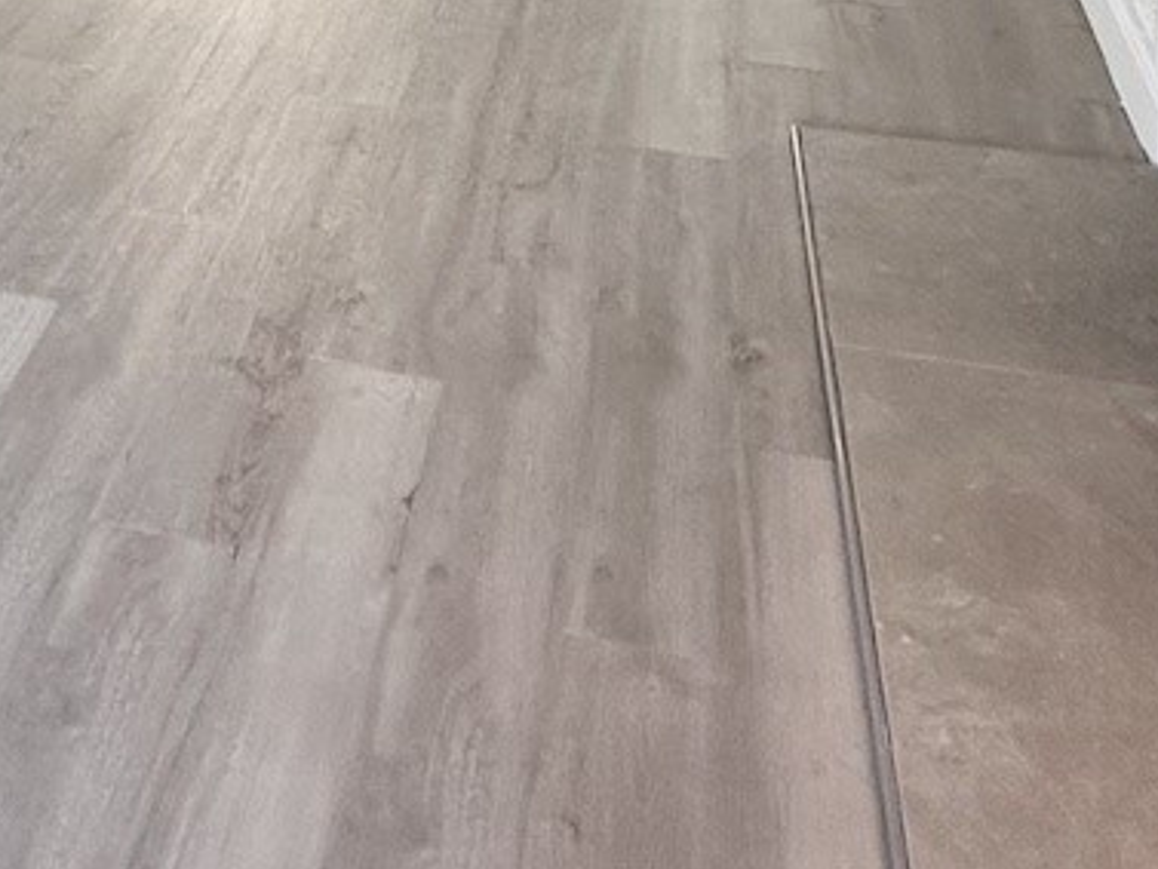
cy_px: -599
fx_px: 1907
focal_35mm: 57
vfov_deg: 20.2
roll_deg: +0.2
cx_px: 169
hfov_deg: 32.5
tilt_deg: -6.0
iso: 160
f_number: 2.2
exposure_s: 1/60
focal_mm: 2.22
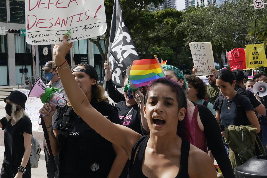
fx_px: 341
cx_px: 113
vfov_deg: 29.1
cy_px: 67
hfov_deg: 42.6
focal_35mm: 46
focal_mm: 24
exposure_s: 1/400
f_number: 14
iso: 640
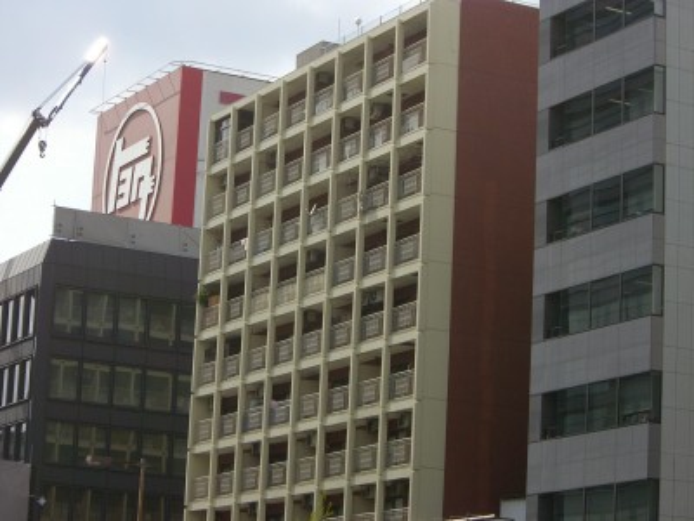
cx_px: 347
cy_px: 260
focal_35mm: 114
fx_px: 2286
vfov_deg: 13.0
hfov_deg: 17.3
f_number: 8.3
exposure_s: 1/160
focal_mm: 18.6
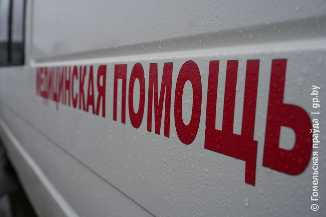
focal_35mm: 34
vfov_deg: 38.9
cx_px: 163
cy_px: 108
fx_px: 308
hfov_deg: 55.8
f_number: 5
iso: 100
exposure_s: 1/320
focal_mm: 34
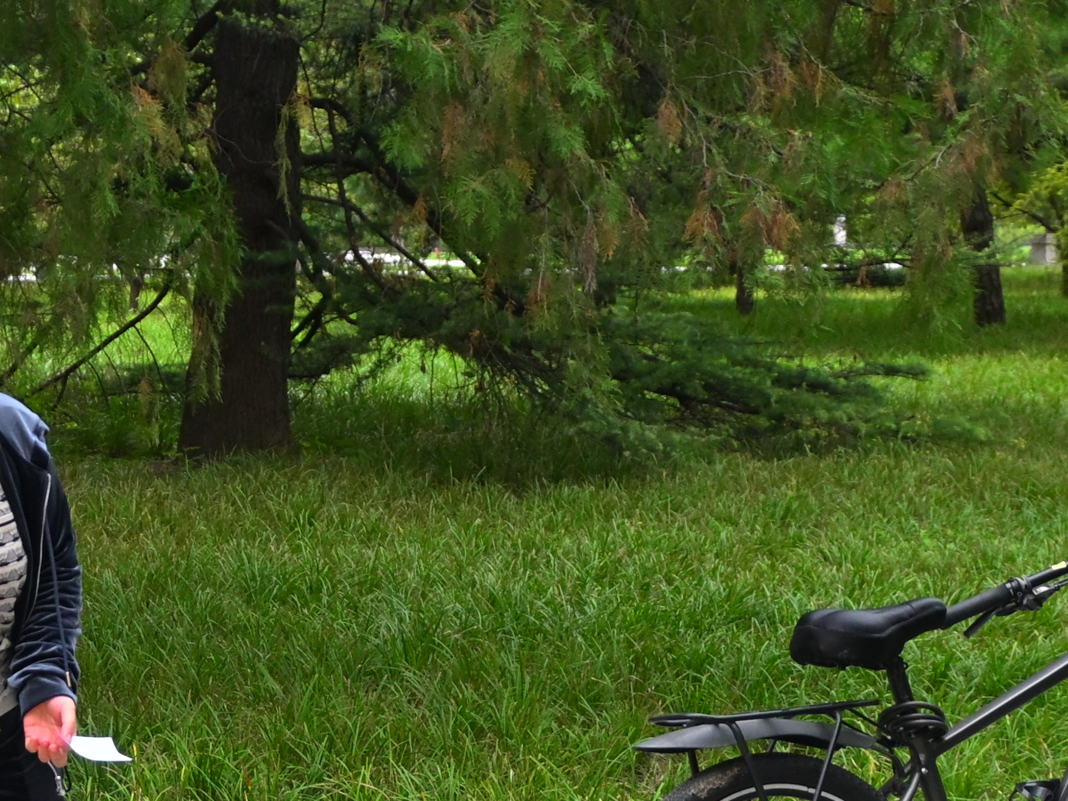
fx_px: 3534
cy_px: 989
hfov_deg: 17.1
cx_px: 230
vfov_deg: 12.6
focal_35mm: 115
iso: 640
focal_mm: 25
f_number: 4.5
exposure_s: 1/200
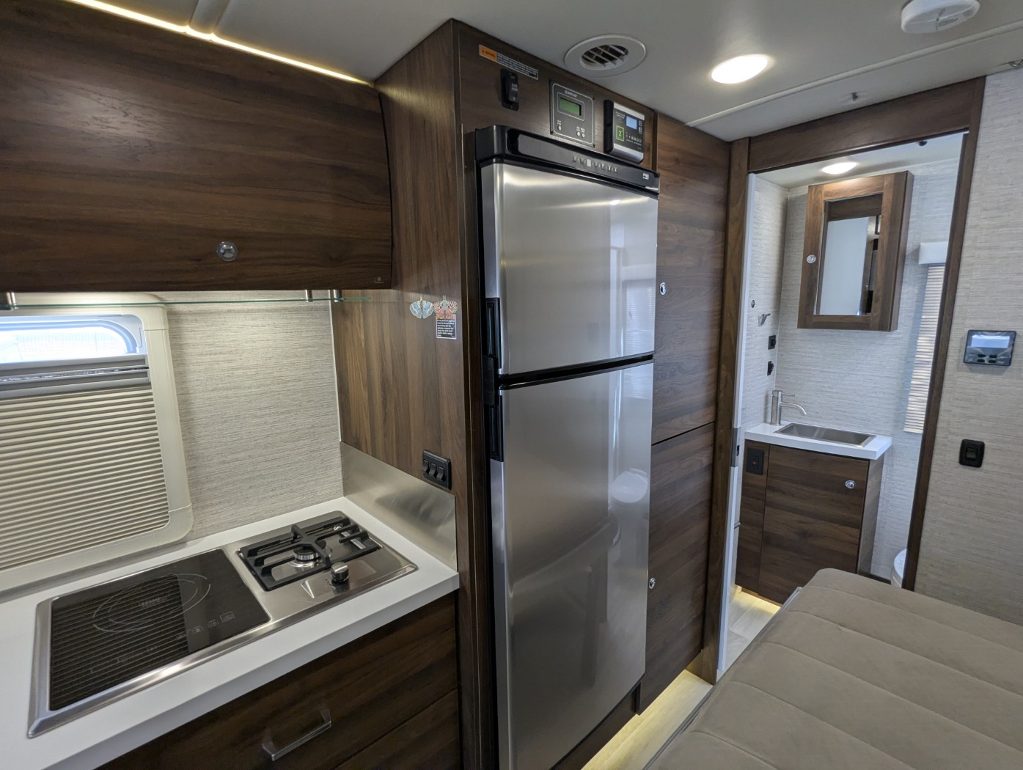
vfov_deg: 78.2
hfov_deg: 94.4
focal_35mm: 16
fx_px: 473
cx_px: 512
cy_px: 385
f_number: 2.2
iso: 83
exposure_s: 1/74.6
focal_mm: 2.35
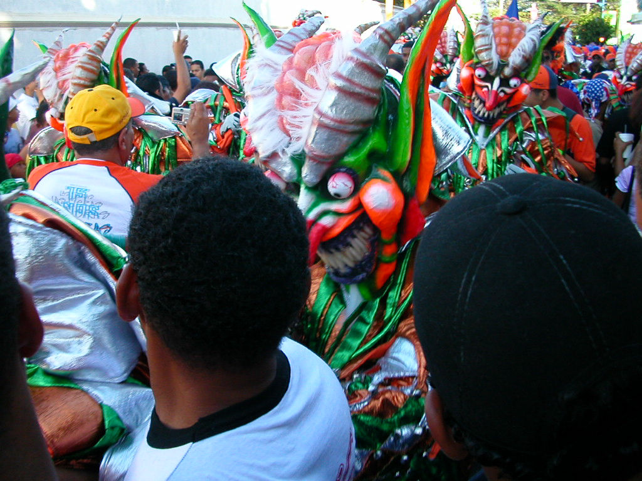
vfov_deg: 38.7
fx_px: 686
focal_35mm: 37
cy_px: 240
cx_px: 321
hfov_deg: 50.1
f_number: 2.7
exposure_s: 1/175
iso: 100
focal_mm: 5.6
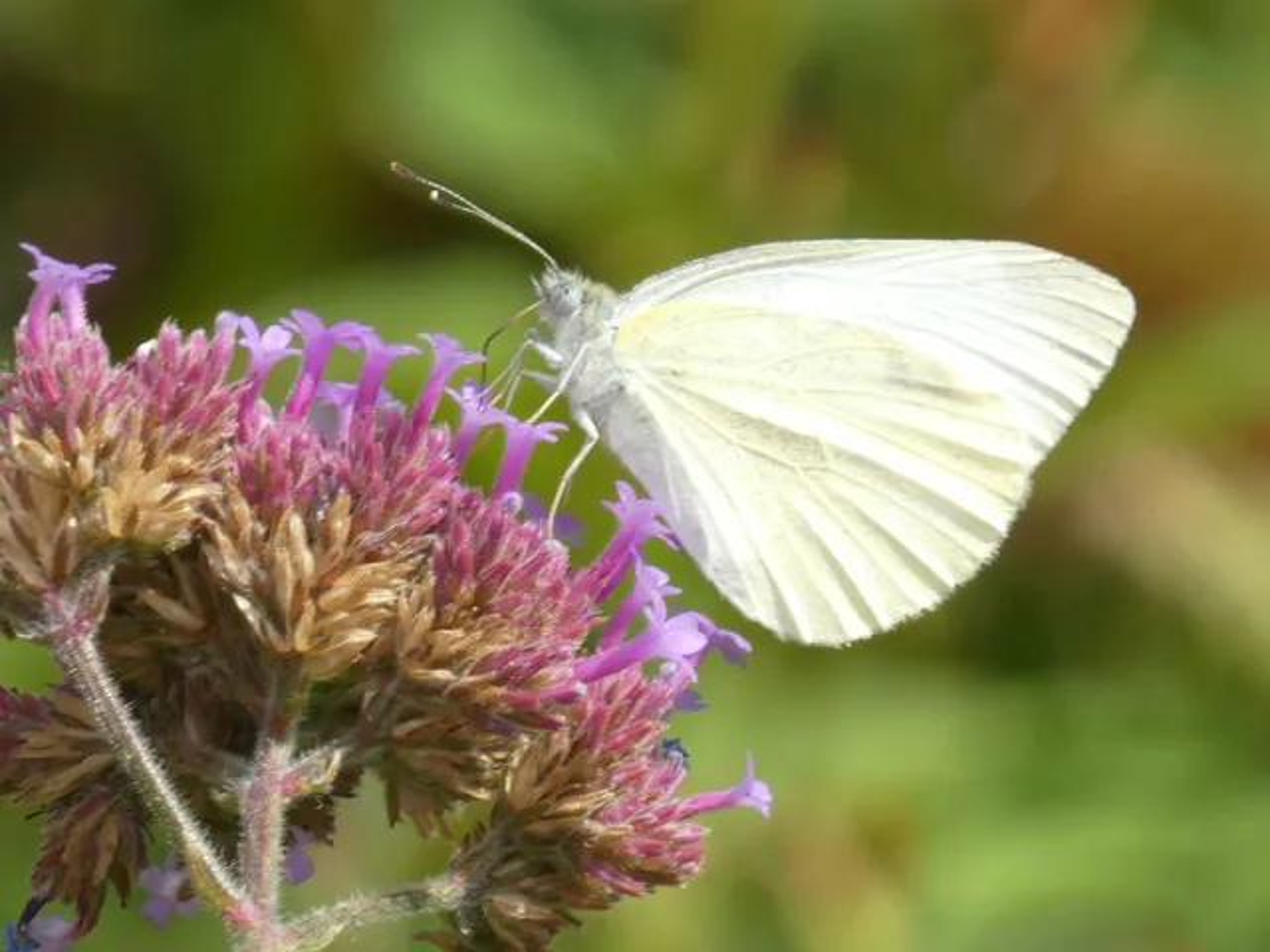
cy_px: 476
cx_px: 635
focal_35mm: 531
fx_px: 19481
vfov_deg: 2.8
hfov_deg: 3.7
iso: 80
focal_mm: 95.2
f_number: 5.6
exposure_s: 1/200
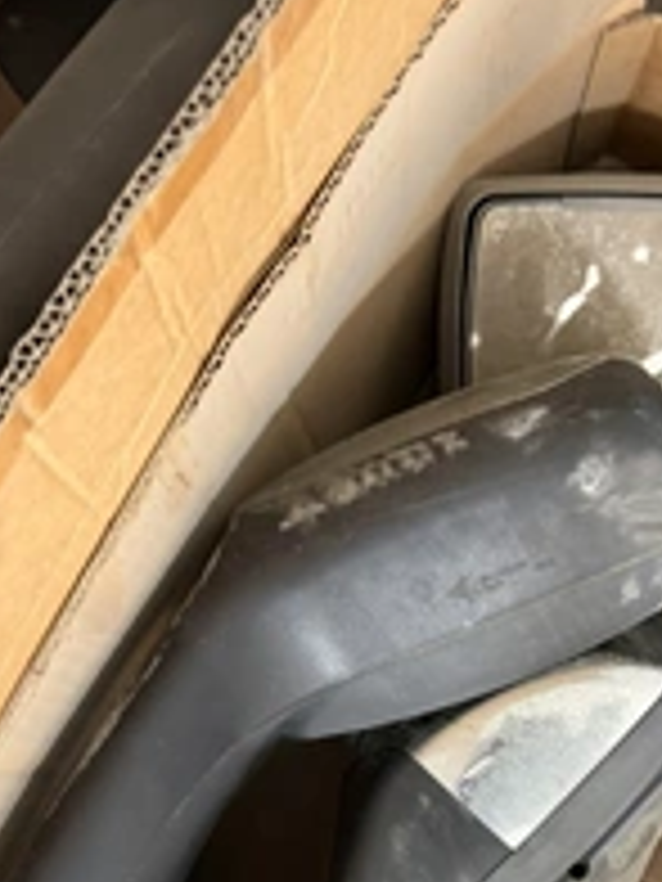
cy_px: 774
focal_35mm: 49
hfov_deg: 28.3
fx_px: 1249
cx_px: 617
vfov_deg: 36.7
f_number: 1.78
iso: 320
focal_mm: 6.76
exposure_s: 1/60
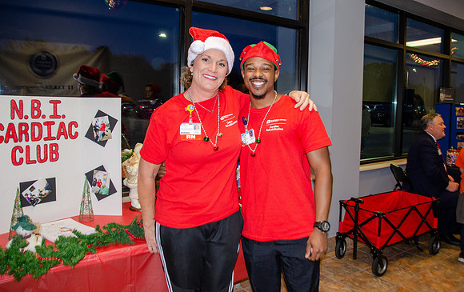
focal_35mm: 28
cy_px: 118
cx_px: 263
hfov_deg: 66.7
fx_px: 350
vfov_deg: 45.0
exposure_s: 1/60
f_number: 4
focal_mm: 16
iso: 400
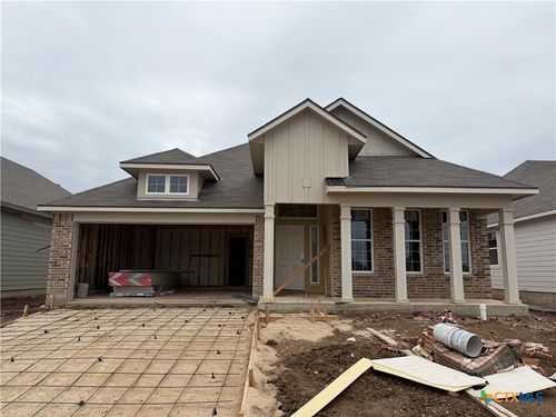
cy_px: 208
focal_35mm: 26
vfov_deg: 53.1
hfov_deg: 67.3
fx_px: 418
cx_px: 278
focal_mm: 5.96
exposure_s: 1/4950
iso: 50
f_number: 1.6
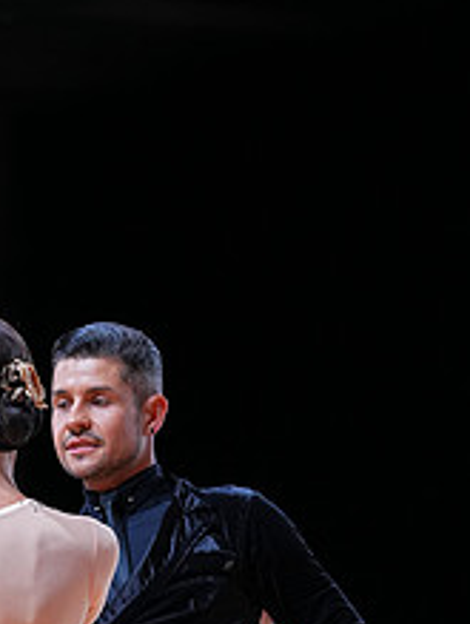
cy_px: 761
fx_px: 4910
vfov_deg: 7.2
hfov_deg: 5.5
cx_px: -30
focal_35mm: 272
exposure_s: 1/400
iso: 800
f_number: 4
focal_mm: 107
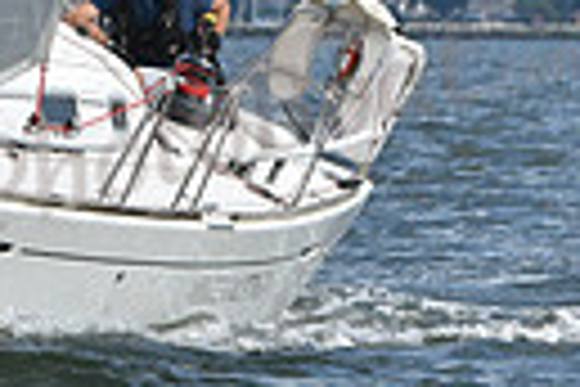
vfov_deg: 1.5
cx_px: -265
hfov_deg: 2.3
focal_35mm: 896
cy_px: -52
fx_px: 14434
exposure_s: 1/1000
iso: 320
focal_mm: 200
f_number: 10
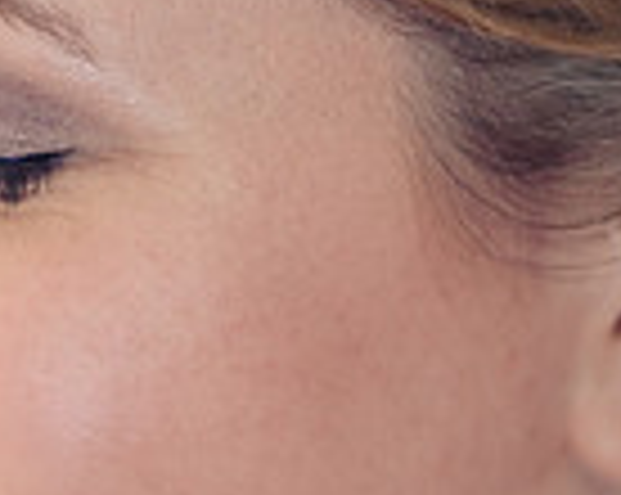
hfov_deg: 9.7
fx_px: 3616
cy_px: 266
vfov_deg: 7.8
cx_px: -36
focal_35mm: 197
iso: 400
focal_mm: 50
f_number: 1.4
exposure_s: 1/320
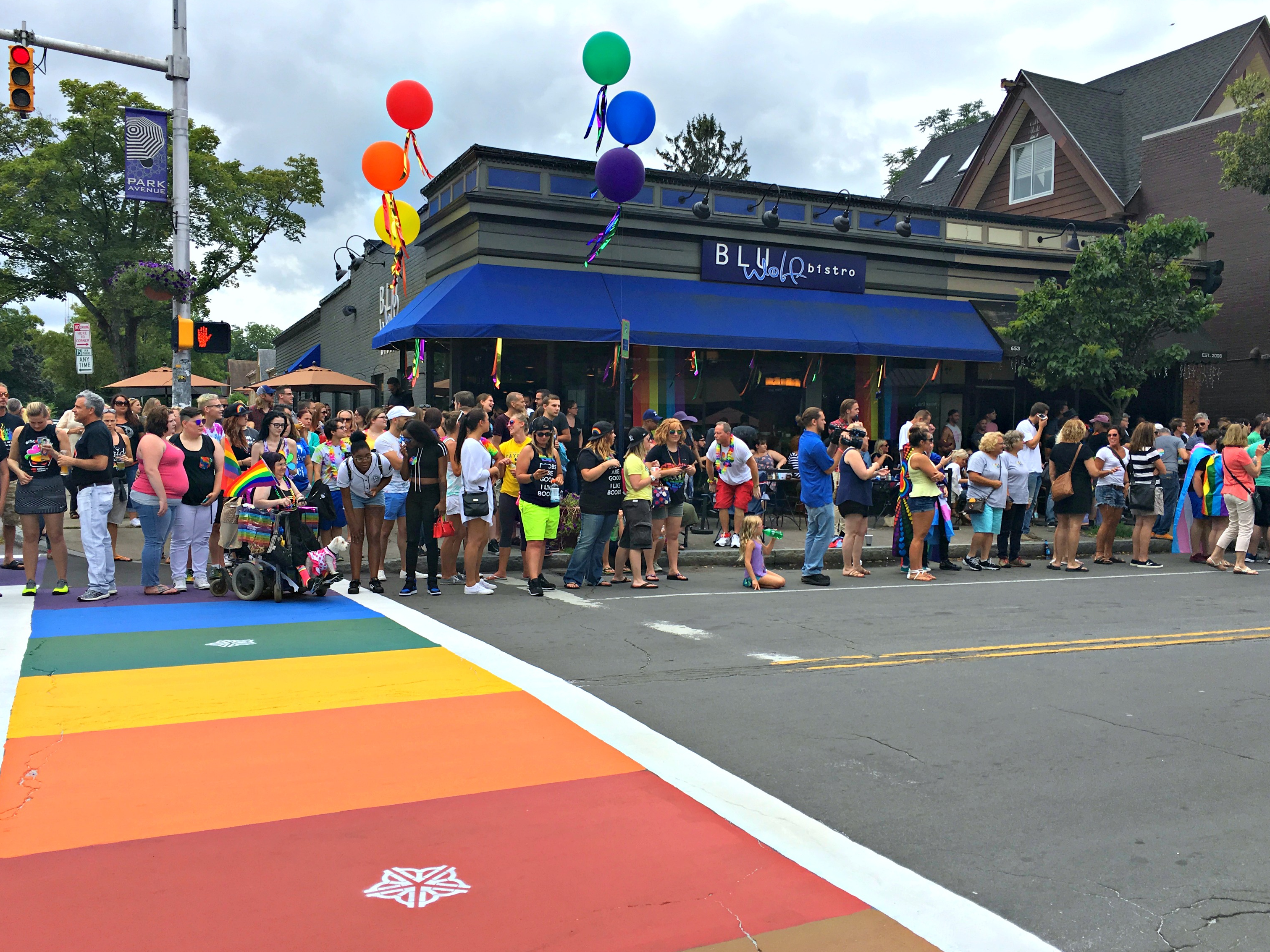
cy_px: 486
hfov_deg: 60.0
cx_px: 642
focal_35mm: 30
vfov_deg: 46.8
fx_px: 1101
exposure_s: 1/1374
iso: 25
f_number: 2.2
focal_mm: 4.15
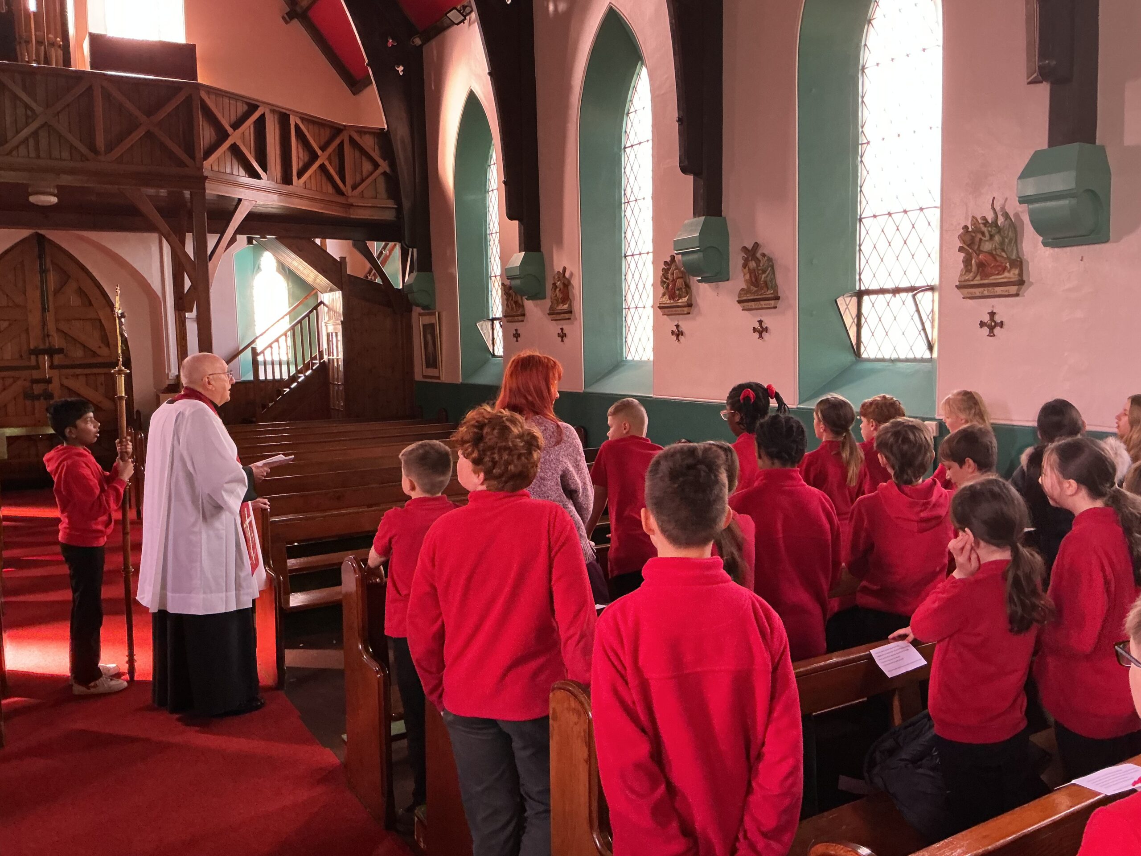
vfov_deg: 48.2
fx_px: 956
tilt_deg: -5.9
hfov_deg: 61.7
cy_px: 428
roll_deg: +1.2
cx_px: 570
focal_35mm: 29
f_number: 1.8
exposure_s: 1/40
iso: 320
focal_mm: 3
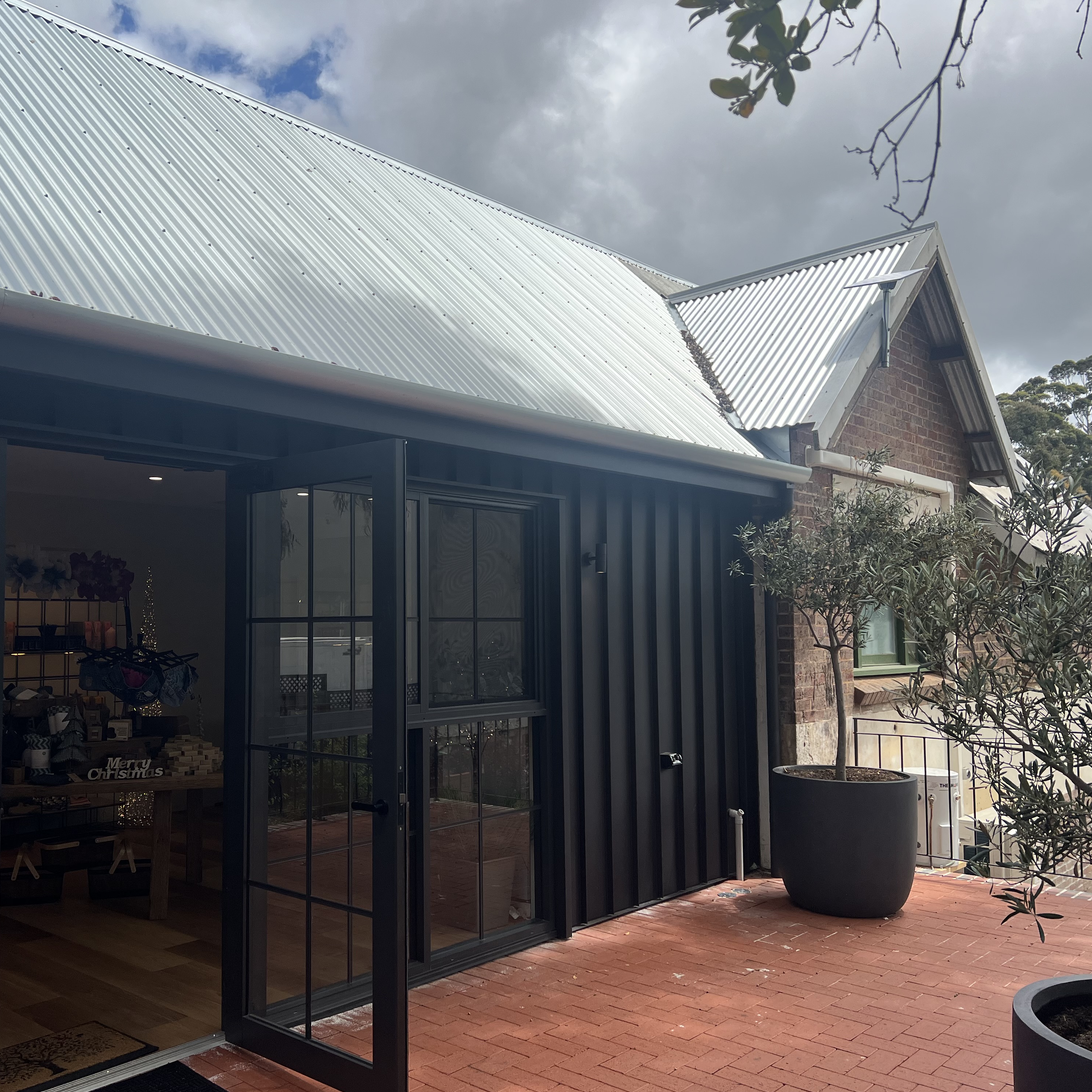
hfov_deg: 52.1
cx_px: 428
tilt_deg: +3.0
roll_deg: +0.7
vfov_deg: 52.5
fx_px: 1106
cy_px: 551
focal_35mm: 31
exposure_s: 1/4115
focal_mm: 5.7
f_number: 1.5
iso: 50
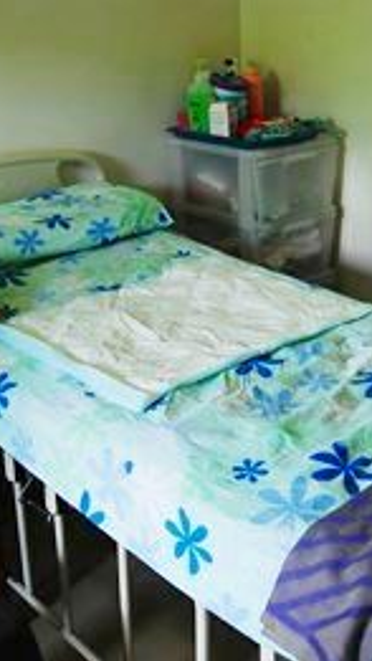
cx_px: 197
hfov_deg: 22.7
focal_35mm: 53
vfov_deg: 39.2
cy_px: 334
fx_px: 929
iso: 400
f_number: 3.2
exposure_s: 1/40
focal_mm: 22
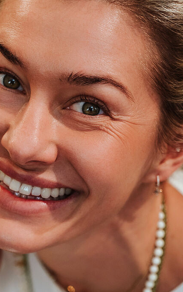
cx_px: 62
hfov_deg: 9.4
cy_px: 246
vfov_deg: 14.9
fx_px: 1109
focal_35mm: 139
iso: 500
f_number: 2.8
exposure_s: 1/200
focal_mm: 52
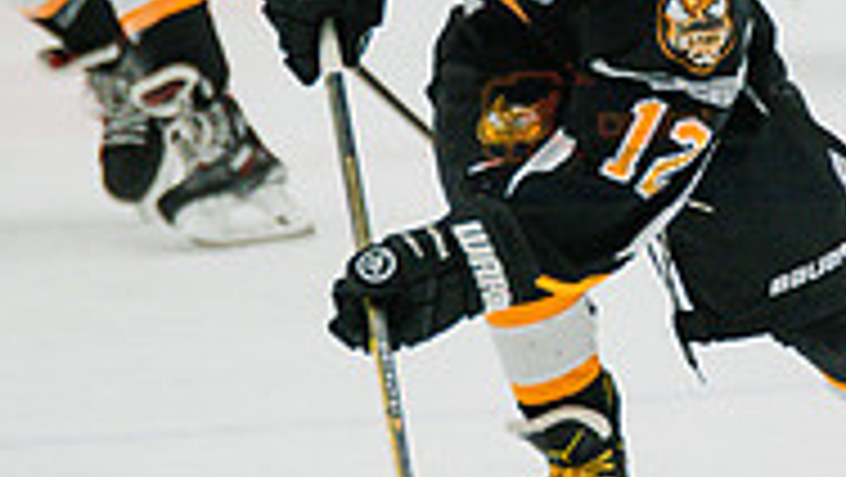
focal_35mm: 972
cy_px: 133
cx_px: 675
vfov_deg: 1.3
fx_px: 21817
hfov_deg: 2.2
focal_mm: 300
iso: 3200
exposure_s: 1/2000
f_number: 3.2
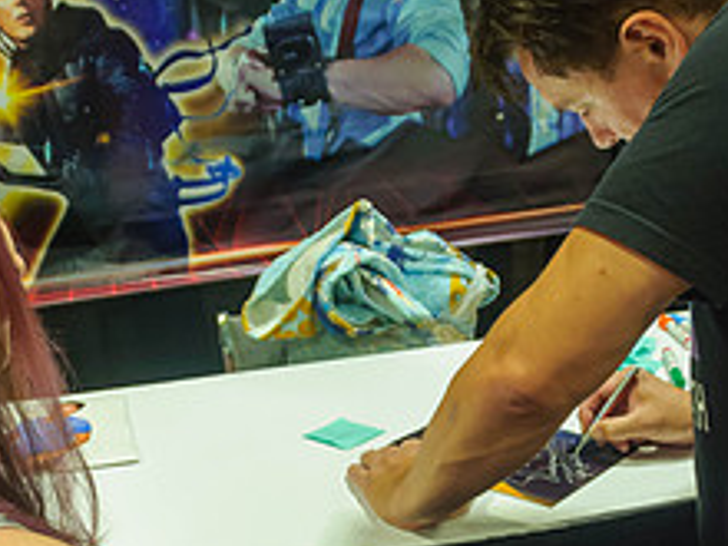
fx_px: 1115
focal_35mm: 53
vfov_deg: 27.2
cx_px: 290
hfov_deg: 36.0
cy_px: 410
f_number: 3.5
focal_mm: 18
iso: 800
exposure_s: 1/30
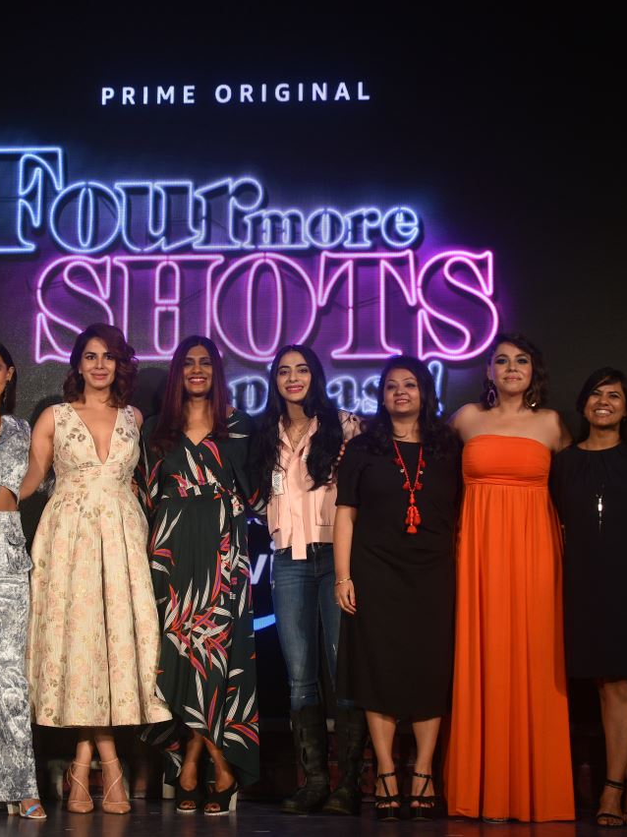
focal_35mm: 55
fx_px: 1329
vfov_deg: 34.9
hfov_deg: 26.5
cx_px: 291
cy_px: 418
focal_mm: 38
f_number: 4
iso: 640
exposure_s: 1/125
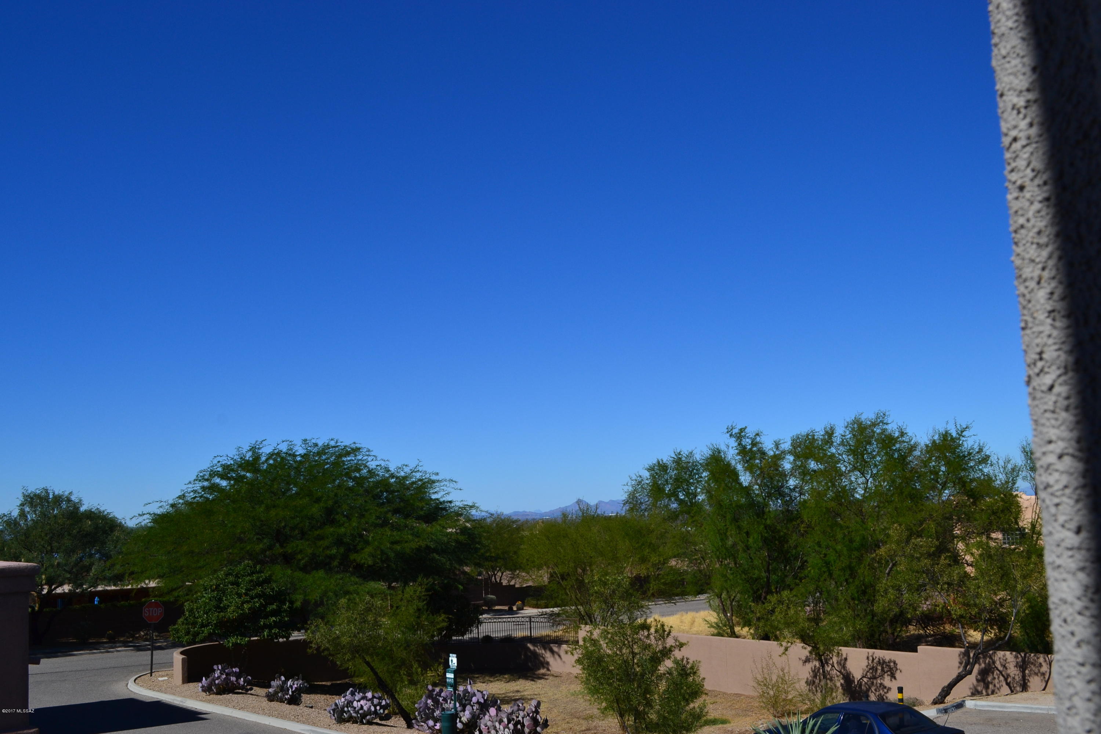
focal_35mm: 36
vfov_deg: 36.9
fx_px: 1101
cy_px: 367
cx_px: 550
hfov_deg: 53.1
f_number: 11
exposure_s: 1/500
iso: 250
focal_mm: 24
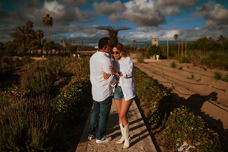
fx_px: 238
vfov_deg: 35.3
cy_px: 77
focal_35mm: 38
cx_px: 121
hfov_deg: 51.1
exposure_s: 1/8000
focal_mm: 35
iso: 50
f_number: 1.6
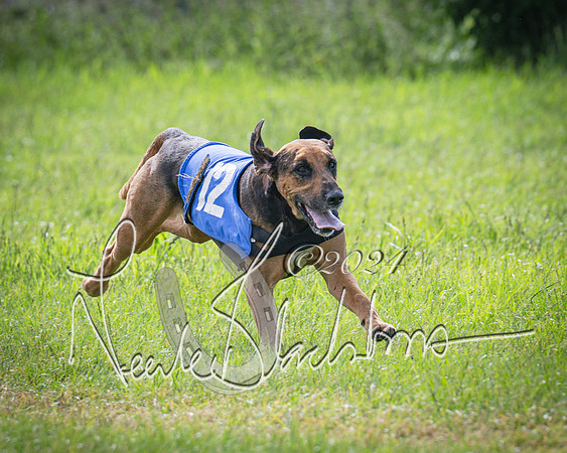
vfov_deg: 2.7
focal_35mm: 565
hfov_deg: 3.4
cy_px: 154
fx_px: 9478
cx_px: 246
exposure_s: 1/1600
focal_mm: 200
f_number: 4.5
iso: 400
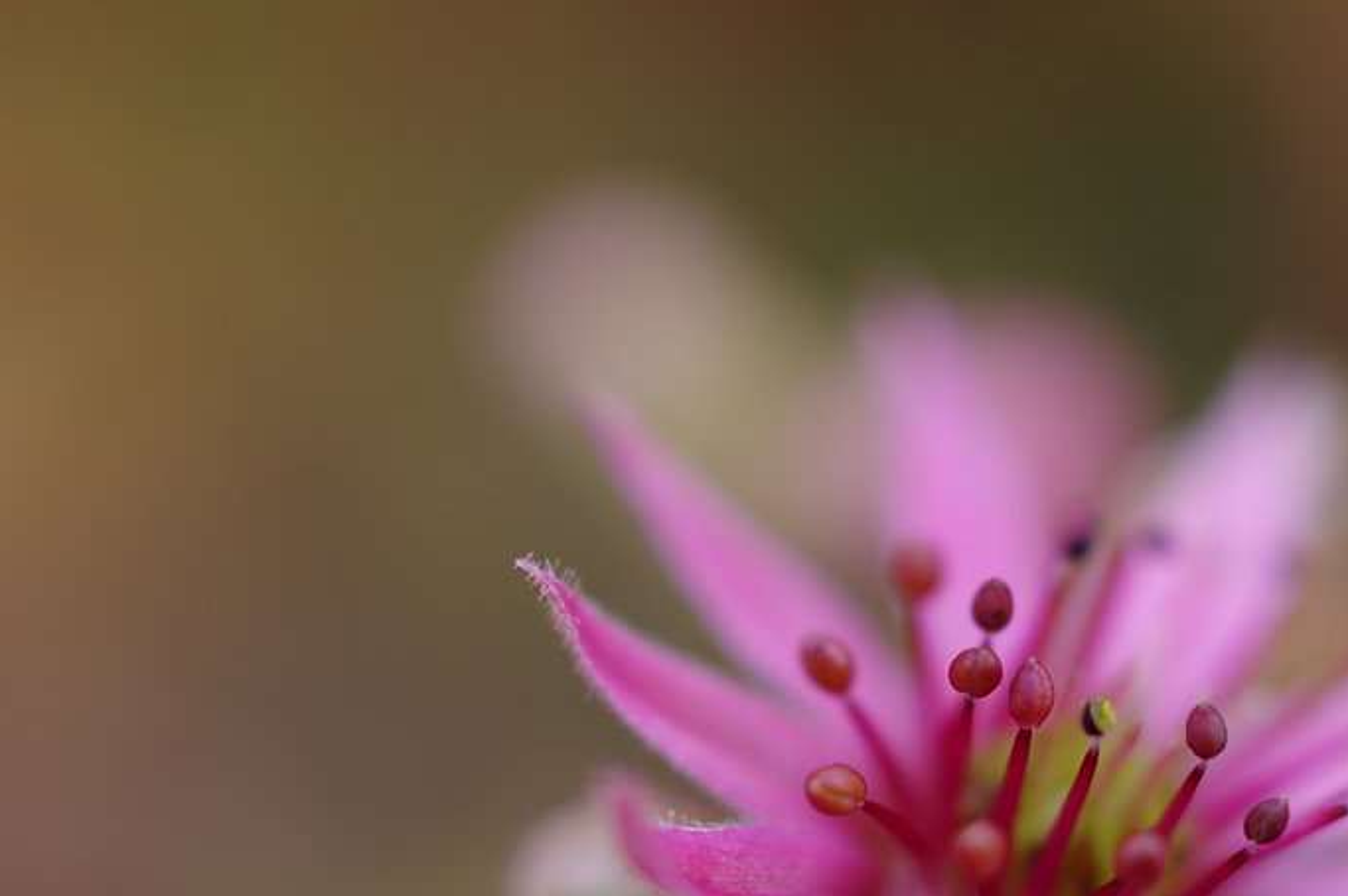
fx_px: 2946
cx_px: 943
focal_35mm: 79
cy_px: 591
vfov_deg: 17.3
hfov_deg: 25.6
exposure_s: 1/125
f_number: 3.2
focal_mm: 35
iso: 100
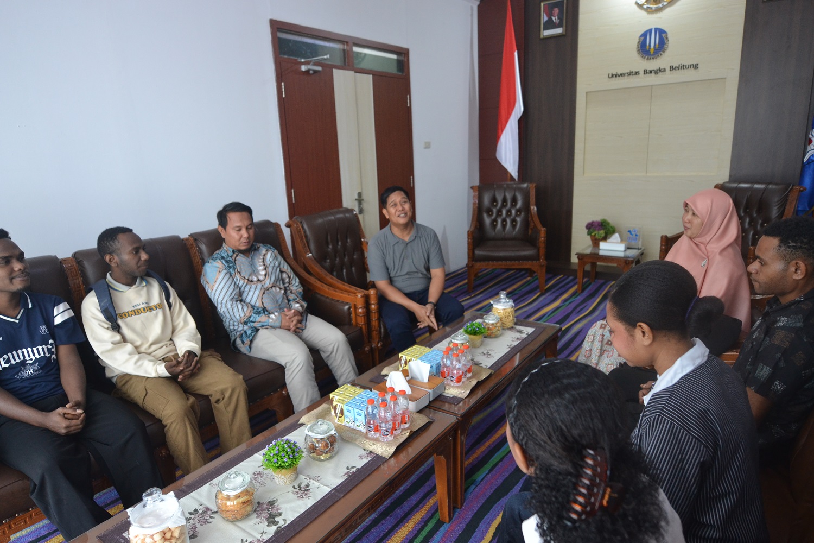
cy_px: 272
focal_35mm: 21
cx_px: 407
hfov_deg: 81.2
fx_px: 475
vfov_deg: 59.5
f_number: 2.8
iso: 800
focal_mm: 14
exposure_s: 1/60
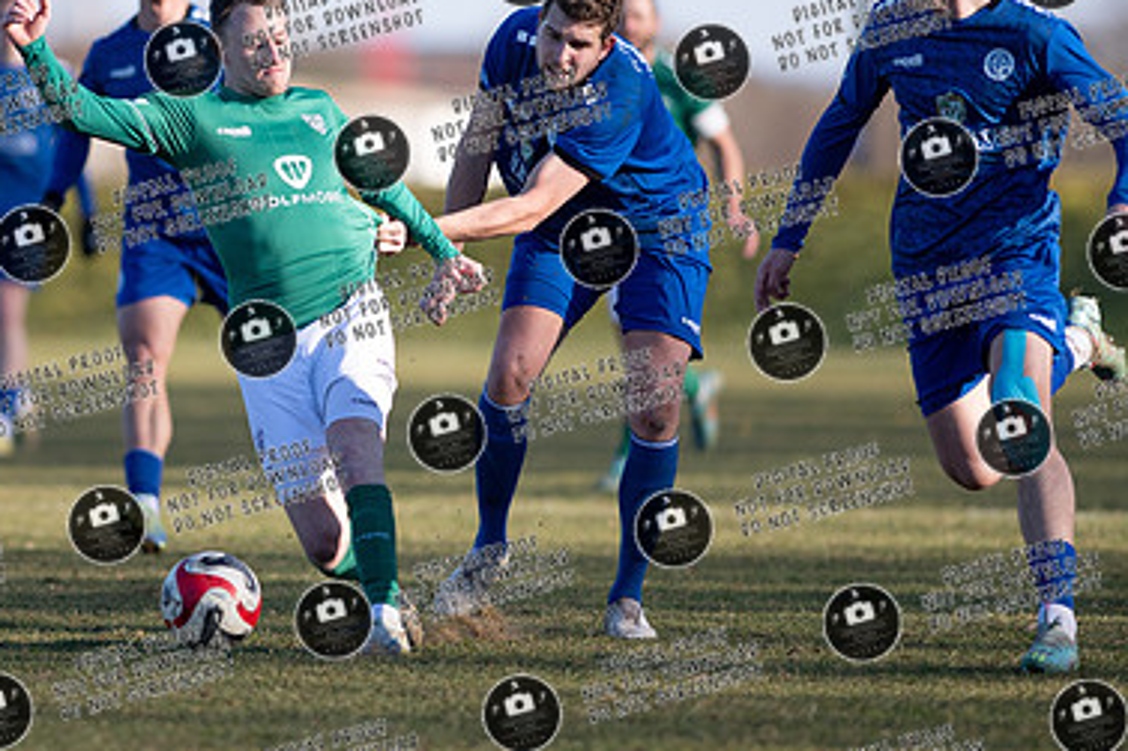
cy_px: 240
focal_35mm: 539
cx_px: 276
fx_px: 16880
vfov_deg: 2.5
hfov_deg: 3.8
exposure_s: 1/1600
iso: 220
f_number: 3.2
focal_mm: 300
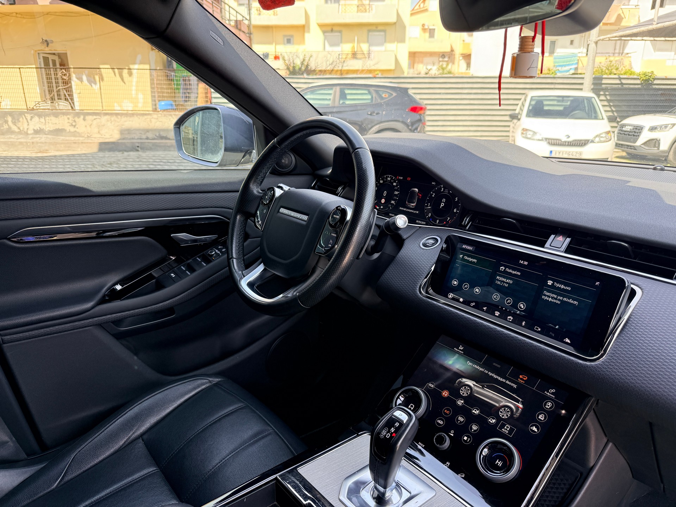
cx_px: 338
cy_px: 254
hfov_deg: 71.6
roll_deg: -0.2
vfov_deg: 56.8
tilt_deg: -16.4
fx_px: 469
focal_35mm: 24
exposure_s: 1/256
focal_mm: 6.76
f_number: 1.78
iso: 80
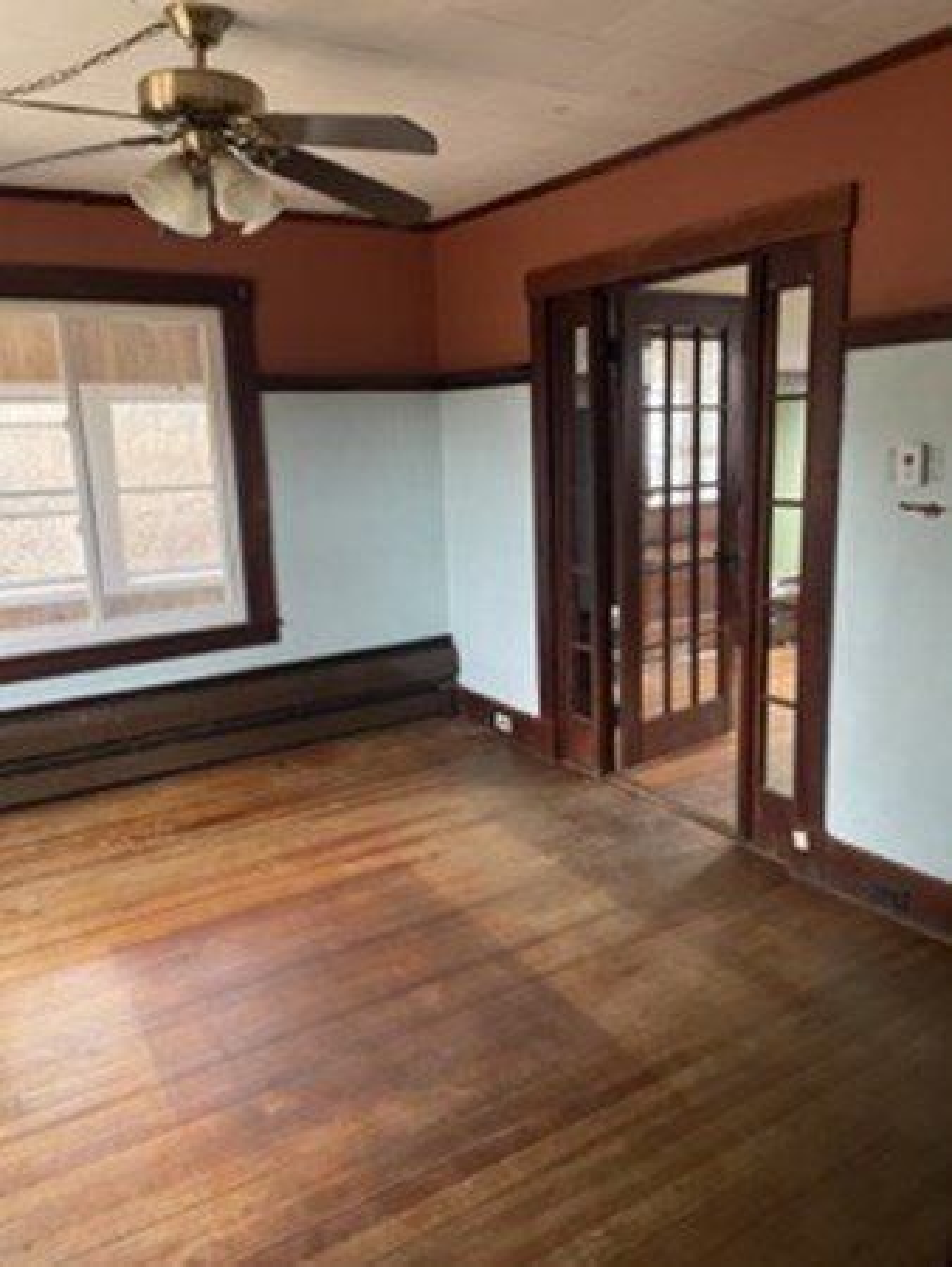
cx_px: 476
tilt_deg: -11.7
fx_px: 952
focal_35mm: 26
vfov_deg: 67.3
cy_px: 634
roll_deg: +2.8
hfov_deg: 53.1
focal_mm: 4.2
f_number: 1.6
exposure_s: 1/38
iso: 640
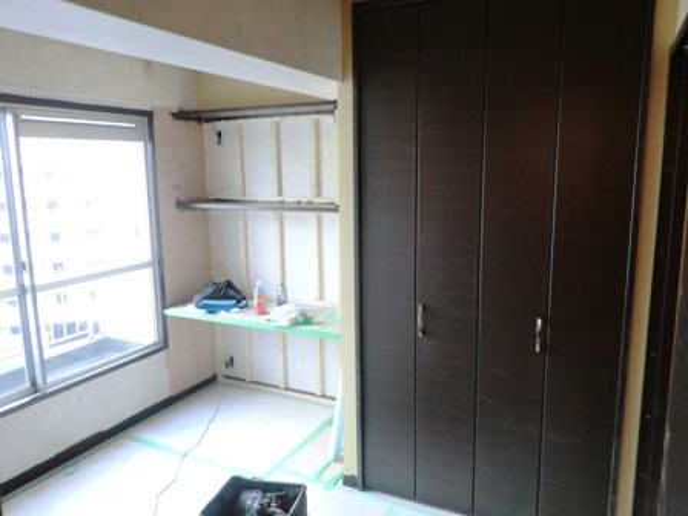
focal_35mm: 26
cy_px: 258
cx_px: 344
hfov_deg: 67.3
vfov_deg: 53.1
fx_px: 517
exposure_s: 1/60
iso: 200
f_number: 2.8
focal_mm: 4.7
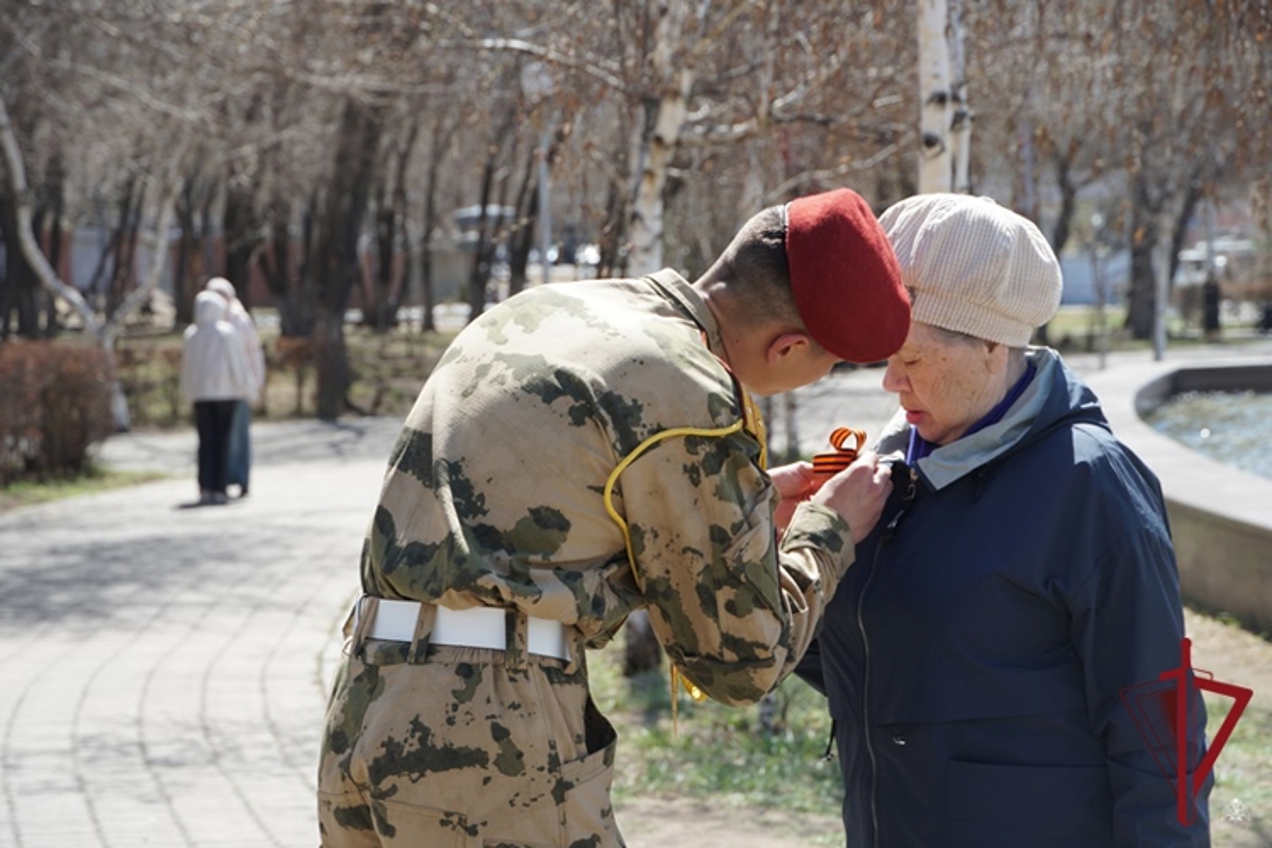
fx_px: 3551
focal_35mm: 100
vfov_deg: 13.6
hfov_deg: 20.3
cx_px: 636
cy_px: 424
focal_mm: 67
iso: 100
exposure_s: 1/200
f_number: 6.3
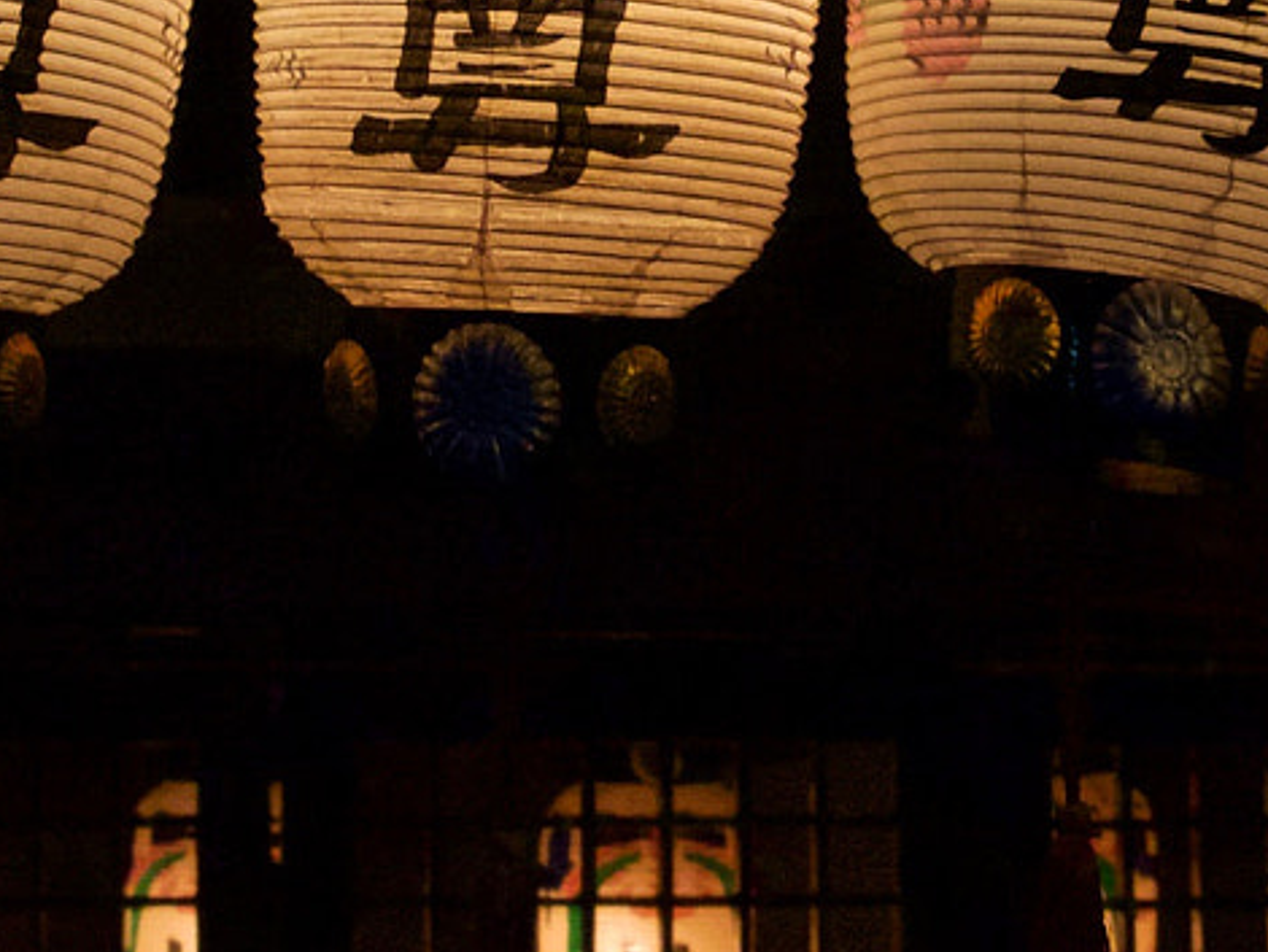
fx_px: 4801
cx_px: 850
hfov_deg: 15.0
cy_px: 1
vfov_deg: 11.2
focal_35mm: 131
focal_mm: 15.1
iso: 560
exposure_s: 1/30
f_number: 5.6
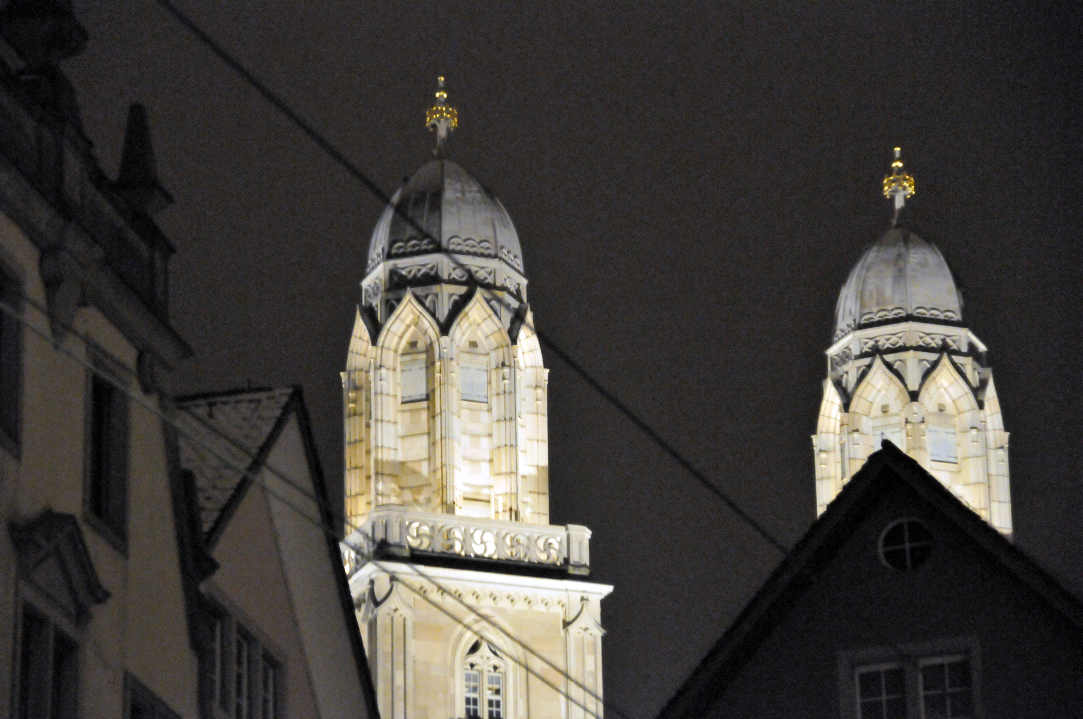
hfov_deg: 14.0
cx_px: 542
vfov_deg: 9.3
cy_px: 360
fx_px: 4417
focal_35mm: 147
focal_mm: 98
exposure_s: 1/10
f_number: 5.6
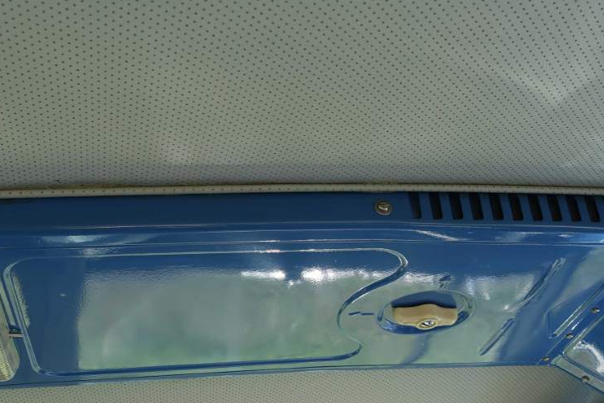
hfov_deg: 39.5
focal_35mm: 50
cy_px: 276
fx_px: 839
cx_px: 345
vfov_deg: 26.8
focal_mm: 11.81
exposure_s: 1/160
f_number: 4
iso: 125
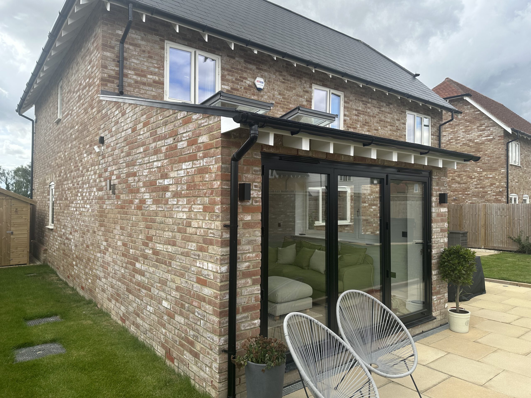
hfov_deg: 71.6
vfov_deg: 56.8
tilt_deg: +0.8
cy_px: 199
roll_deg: -0.8
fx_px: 368
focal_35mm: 24
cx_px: 266
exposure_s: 1/1916
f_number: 1.78
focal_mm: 6.86
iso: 80
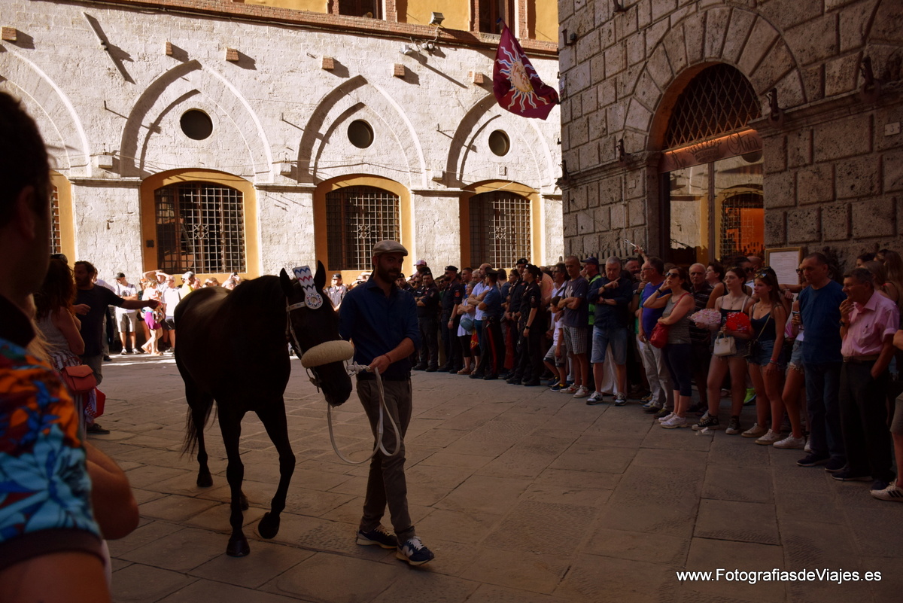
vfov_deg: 48.0
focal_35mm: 27
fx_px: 677
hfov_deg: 67.4
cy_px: 302
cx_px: 452
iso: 560
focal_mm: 18
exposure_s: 1/1000
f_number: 4
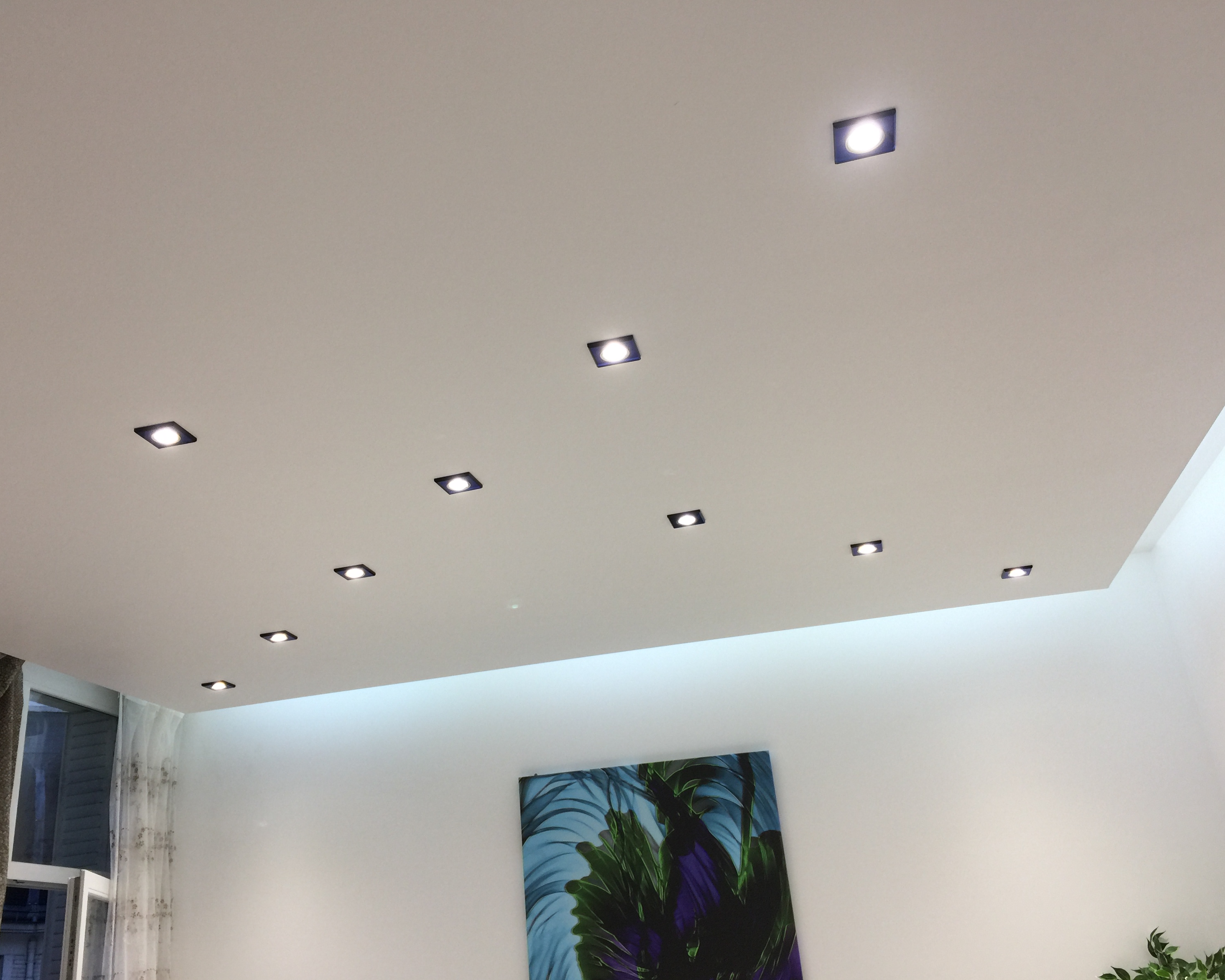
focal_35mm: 31
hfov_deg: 57.1
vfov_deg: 47.1
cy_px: 488
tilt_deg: +22.9
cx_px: 570
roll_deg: +4.2
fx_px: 1124
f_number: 2.2
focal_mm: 4.15
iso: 32
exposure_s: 1/33
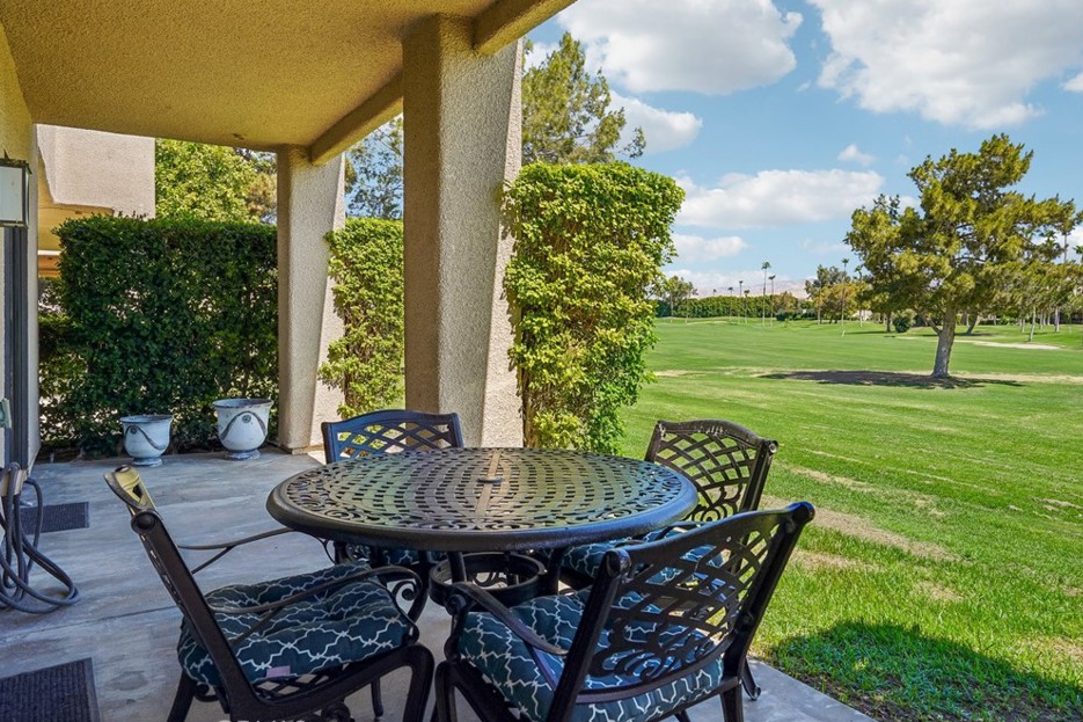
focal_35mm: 23
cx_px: 576
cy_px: 352
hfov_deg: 76.0
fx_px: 692
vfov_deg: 55.1
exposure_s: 1/125
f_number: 8
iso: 100
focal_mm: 21
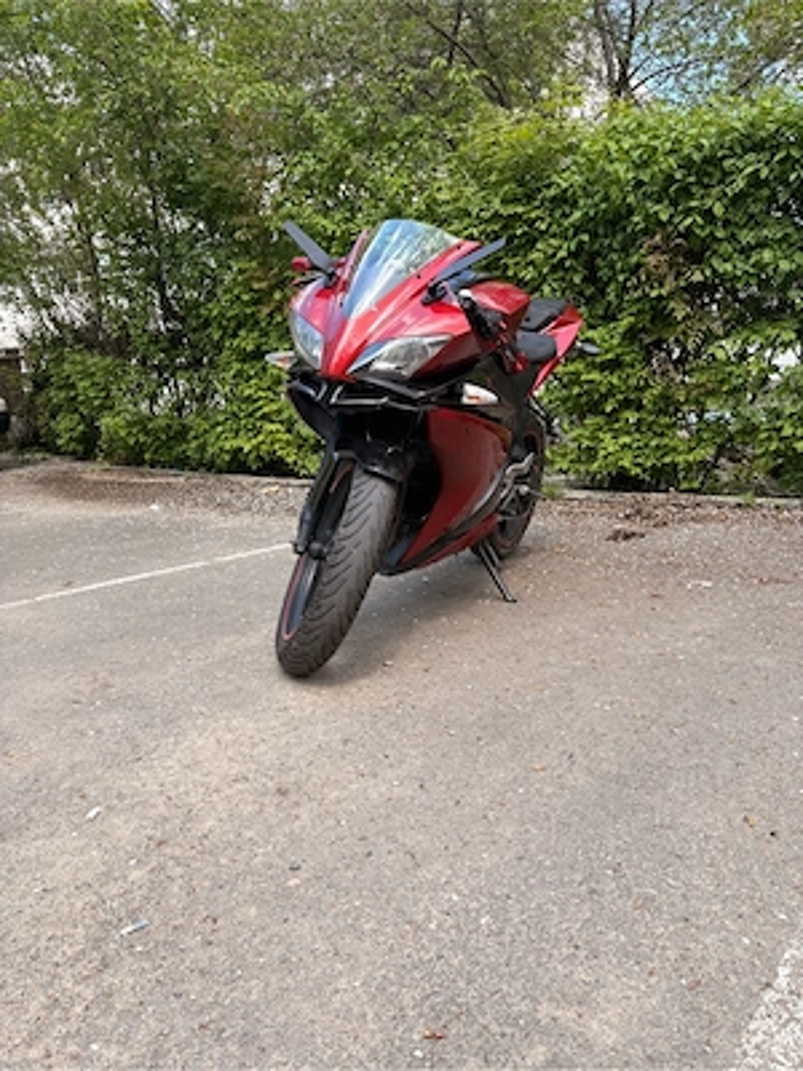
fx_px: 804
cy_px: 536
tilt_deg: -9.8
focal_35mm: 26
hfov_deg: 53.1
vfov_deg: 67.3
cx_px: 402
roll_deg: +2.8
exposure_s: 1/552
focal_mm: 5.96
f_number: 1.6
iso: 50
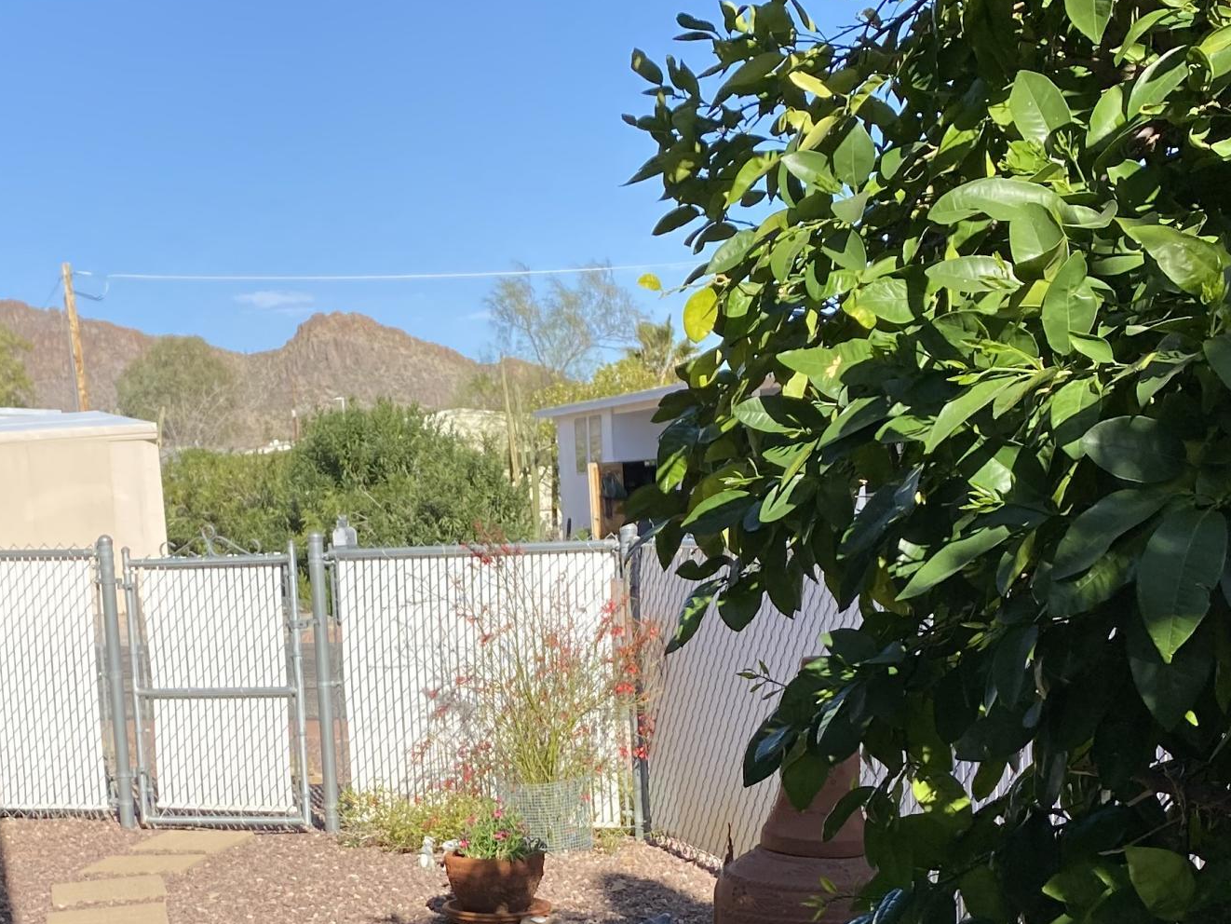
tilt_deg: -4.6
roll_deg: +4.3
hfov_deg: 32.6
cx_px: 467
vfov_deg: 24.2
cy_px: 811
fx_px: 2099
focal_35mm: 59
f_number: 1.8
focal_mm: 4.25
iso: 32
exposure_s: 1/1653
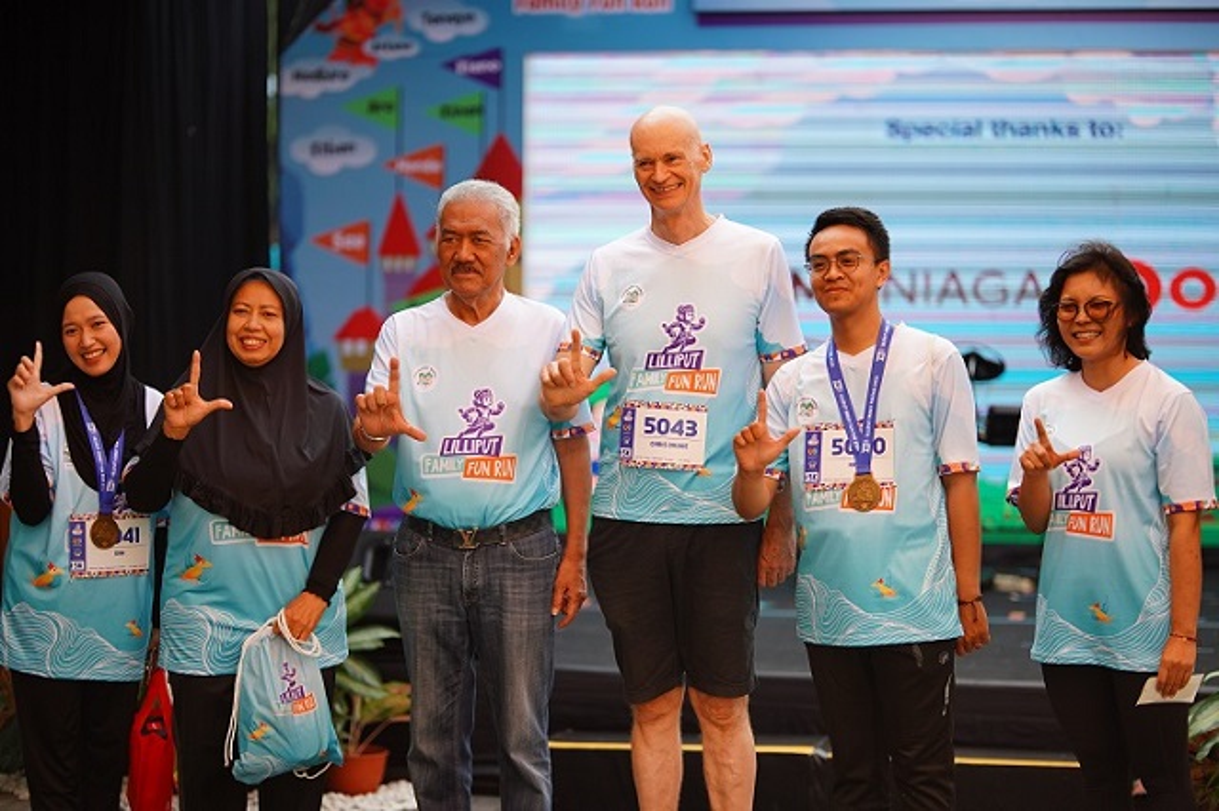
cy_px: 406
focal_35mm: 85
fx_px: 2877
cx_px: 610
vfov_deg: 16.1
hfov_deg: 23.9
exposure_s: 1/640
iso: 100
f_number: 1.4
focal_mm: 85
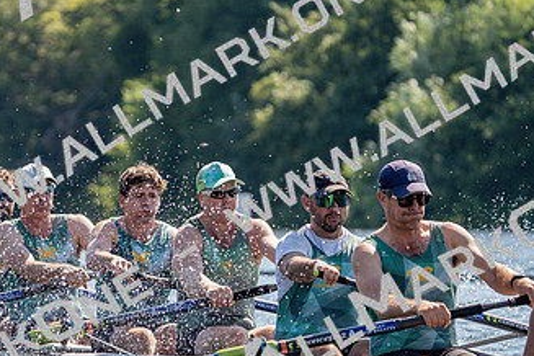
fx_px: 7001
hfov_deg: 4.4
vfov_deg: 2.9
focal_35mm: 472
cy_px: 260
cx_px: 105
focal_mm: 266
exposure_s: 1/1600
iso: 320
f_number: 5.6
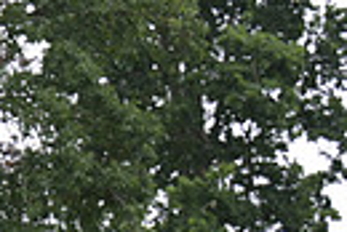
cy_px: 511
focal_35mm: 393
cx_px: -216
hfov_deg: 5.2
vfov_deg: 3.5
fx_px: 3792
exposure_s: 1/1250
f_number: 4
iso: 640
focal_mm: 88
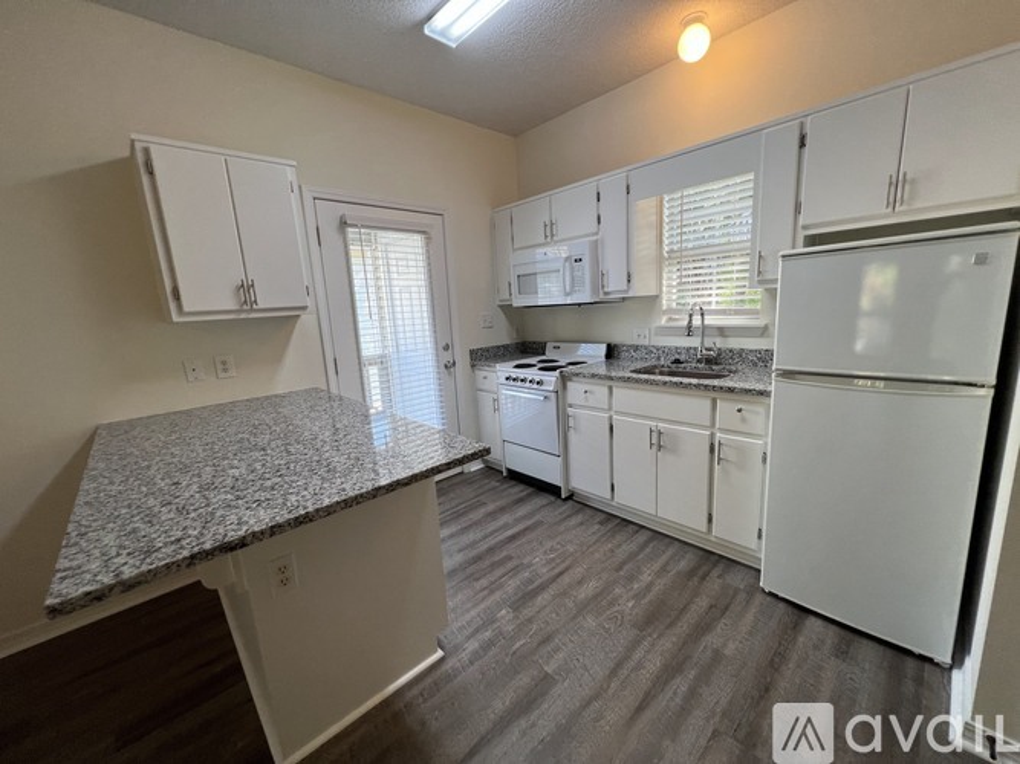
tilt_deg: -12.0
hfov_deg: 106.2
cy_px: 382
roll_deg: +3.5
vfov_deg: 89.9
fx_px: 383
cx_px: 510
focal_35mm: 13
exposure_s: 1/120
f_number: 1.8
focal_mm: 1.57
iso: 100
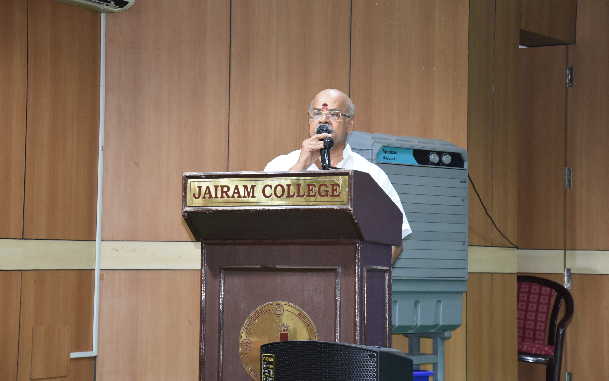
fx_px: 1676
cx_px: 305
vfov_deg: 13.0
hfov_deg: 20.6
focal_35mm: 101
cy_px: 178
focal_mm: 66
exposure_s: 1/60
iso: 1400
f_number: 5.3
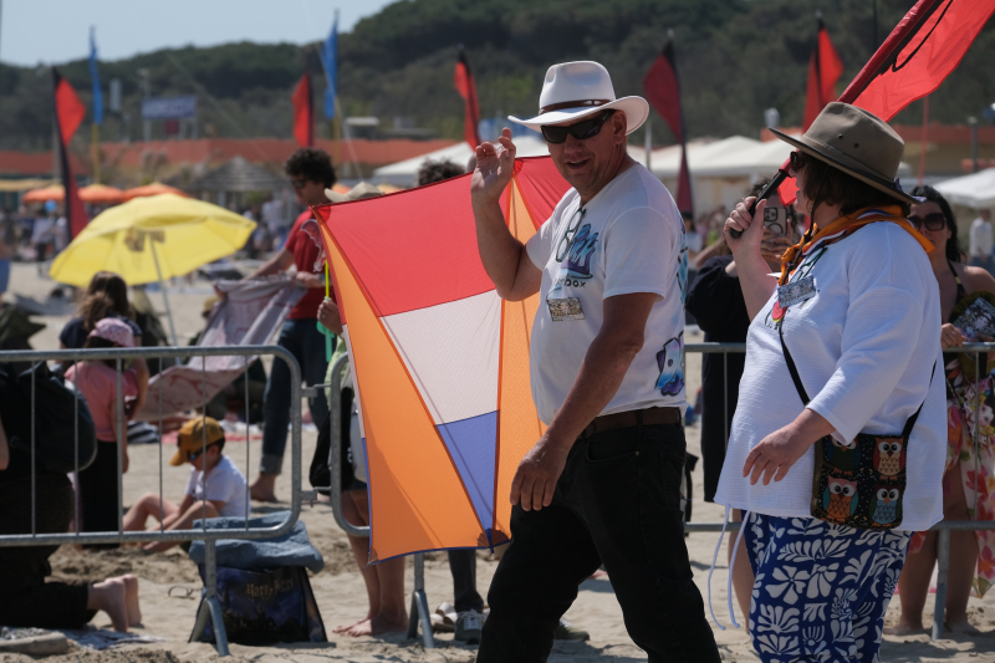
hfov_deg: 11.2
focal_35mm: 183
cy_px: 332
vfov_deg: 7.5
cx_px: 498
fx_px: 5057
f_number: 6.4
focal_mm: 121.8
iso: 160
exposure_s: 1/1000
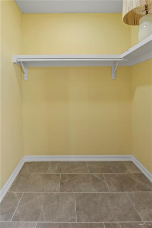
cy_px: 114
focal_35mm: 14
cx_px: 76
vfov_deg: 104.3
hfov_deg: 81.2
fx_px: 89
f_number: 9
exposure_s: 1/15
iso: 2000
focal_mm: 14
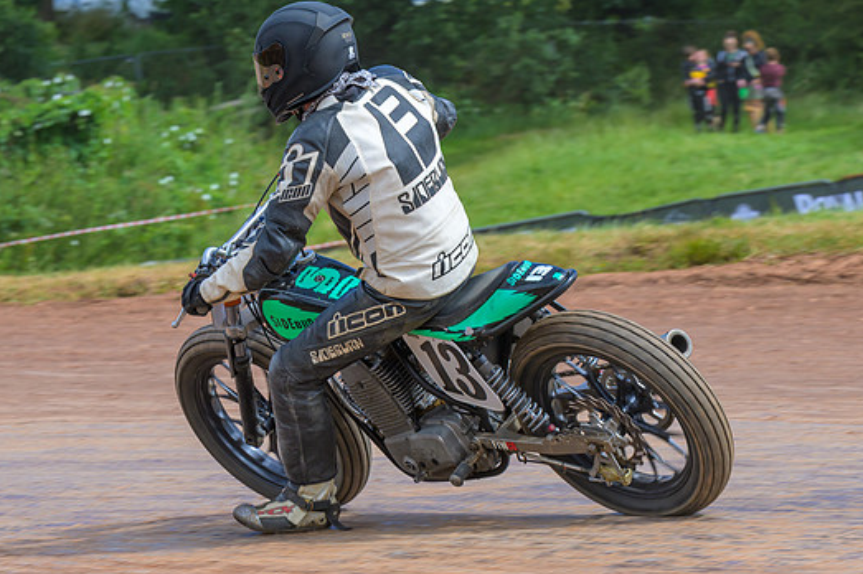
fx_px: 5318
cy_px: 265
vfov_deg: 6.2
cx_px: 502
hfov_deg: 9.3
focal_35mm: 222
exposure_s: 1/400
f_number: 7.1
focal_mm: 115
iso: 200
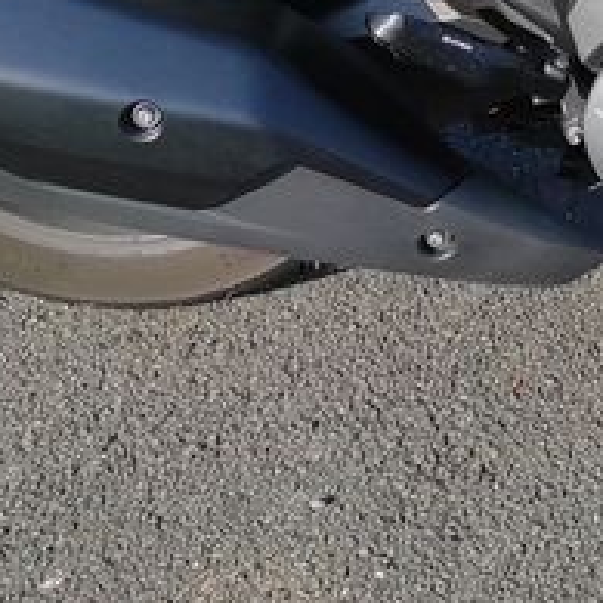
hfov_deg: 13.8
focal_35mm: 113
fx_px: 2227
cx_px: 1070
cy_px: -427
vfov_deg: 14.0
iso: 100
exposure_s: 1/2097
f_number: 1.89
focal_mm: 5.43
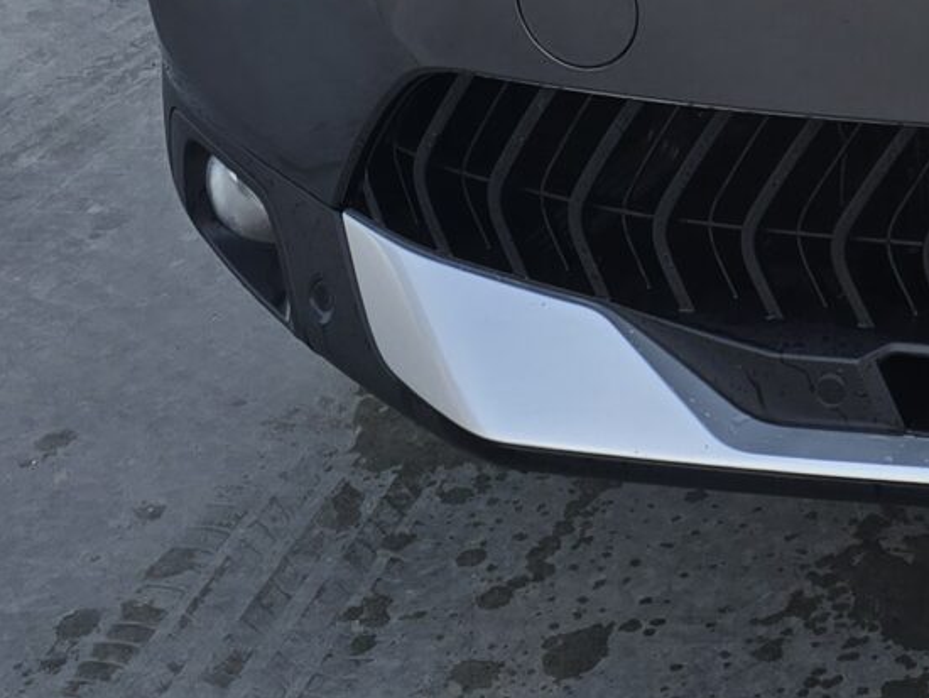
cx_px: 1377
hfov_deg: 16.7
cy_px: -502
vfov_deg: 12.8
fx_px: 2873
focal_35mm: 107
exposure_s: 1/79.1
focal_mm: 6.3
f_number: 1.7
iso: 12
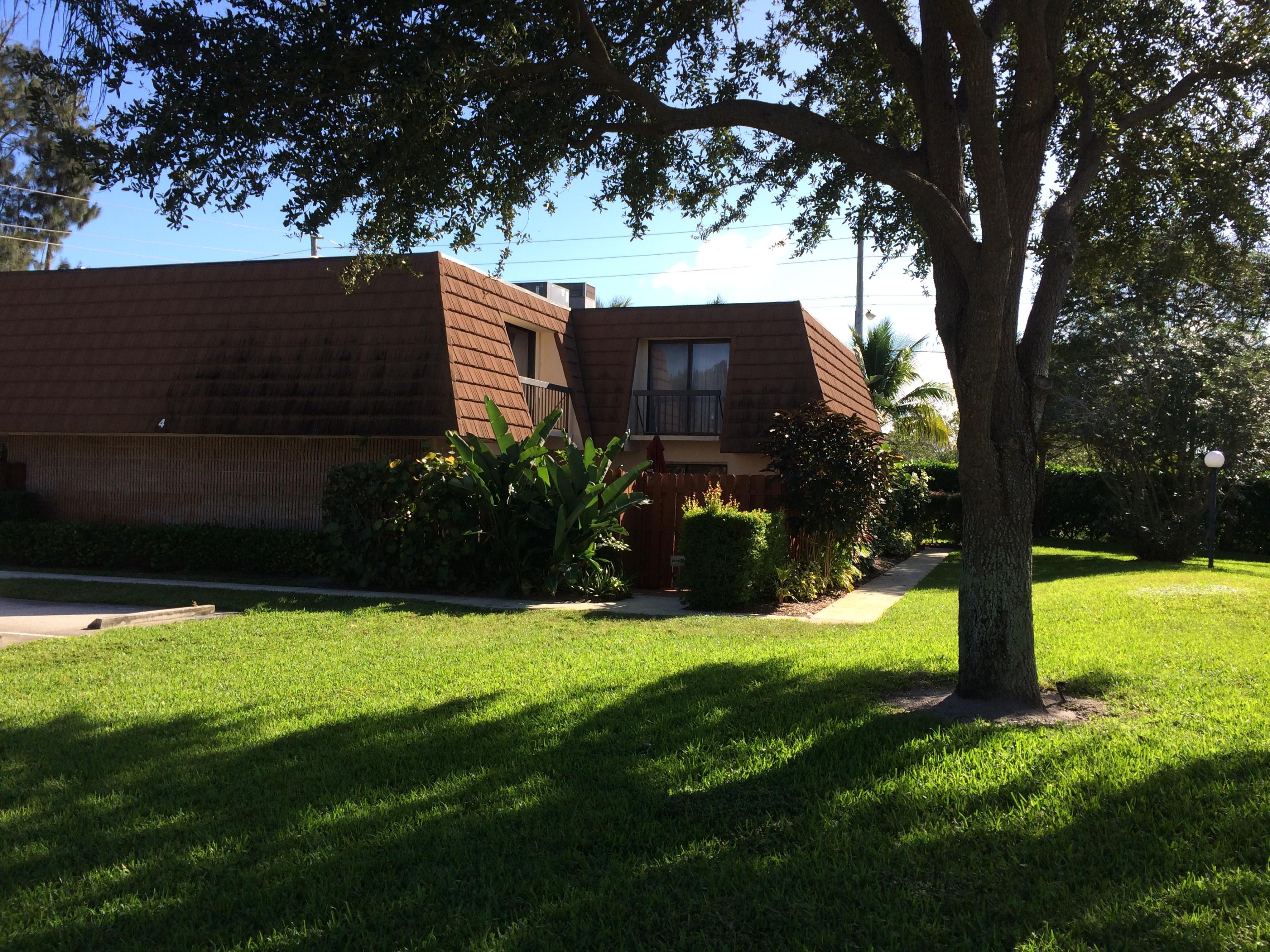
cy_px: 476
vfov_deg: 46.8
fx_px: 1101
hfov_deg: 60.0
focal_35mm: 30
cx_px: 635
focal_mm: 4.12
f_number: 2.2
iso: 32
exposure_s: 1/977
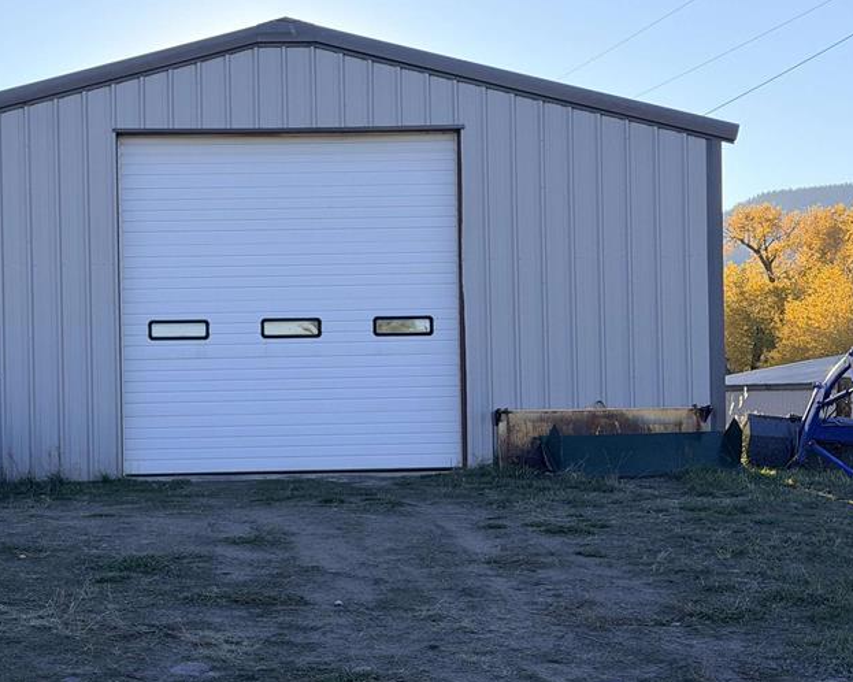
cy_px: 370
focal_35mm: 77
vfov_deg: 19.9
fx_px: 1943
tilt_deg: +0.5
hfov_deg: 24.5
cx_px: 212
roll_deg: +1.2
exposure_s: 1/2273
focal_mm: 6.76
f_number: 1.78
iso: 100
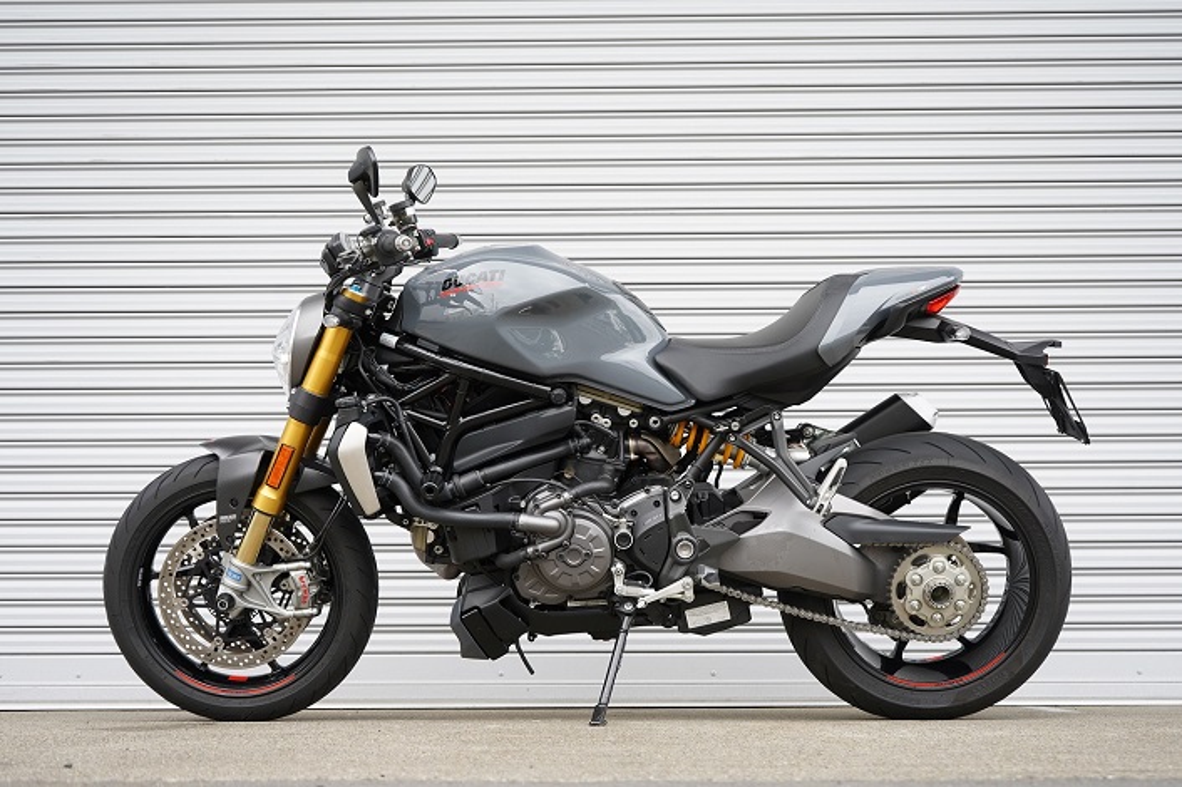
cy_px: 394
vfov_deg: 29.2
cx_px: 591
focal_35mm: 46
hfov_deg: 42.8
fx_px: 1510
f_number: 5
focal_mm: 46
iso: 100
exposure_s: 1/60
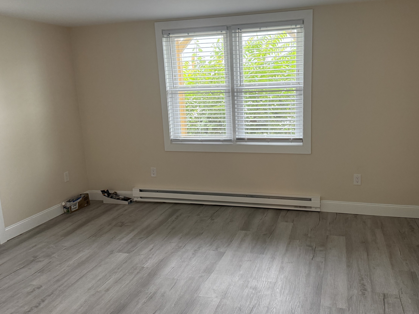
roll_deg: +2.1
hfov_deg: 58.2
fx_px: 375
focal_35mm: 31
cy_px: 152
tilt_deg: -9.9
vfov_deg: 45.4
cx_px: 237
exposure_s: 1/60
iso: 250
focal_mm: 6.76
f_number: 1.78
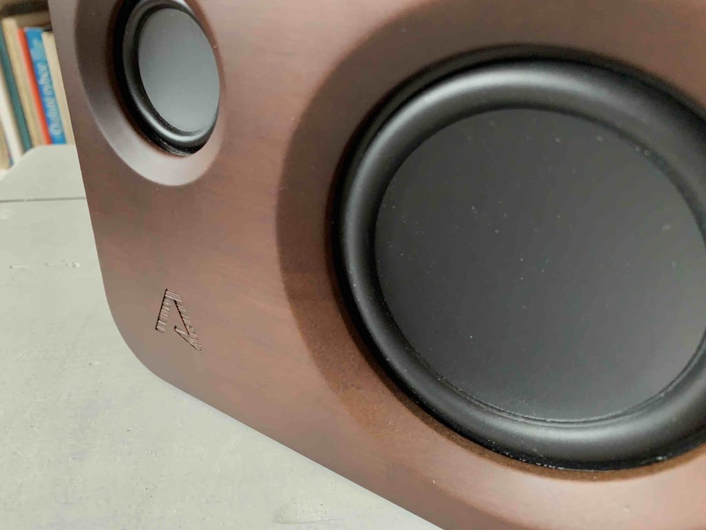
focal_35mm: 26
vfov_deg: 53.1
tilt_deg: -26.3
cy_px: 265
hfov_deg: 67.3
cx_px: 353
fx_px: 530
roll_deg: +0.1
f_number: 1.8
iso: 160
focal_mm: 4.25
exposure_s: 1/60
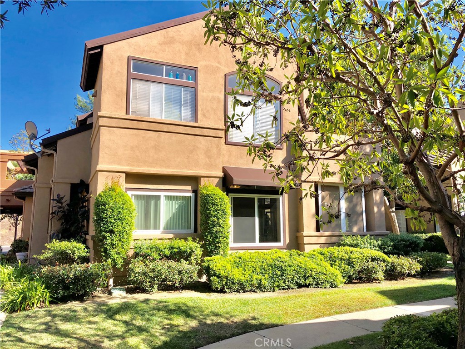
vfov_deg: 49.7
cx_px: 232
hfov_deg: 63.4
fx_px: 376
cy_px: 174
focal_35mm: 28
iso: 20
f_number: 1.8
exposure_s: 1/1091
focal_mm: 4
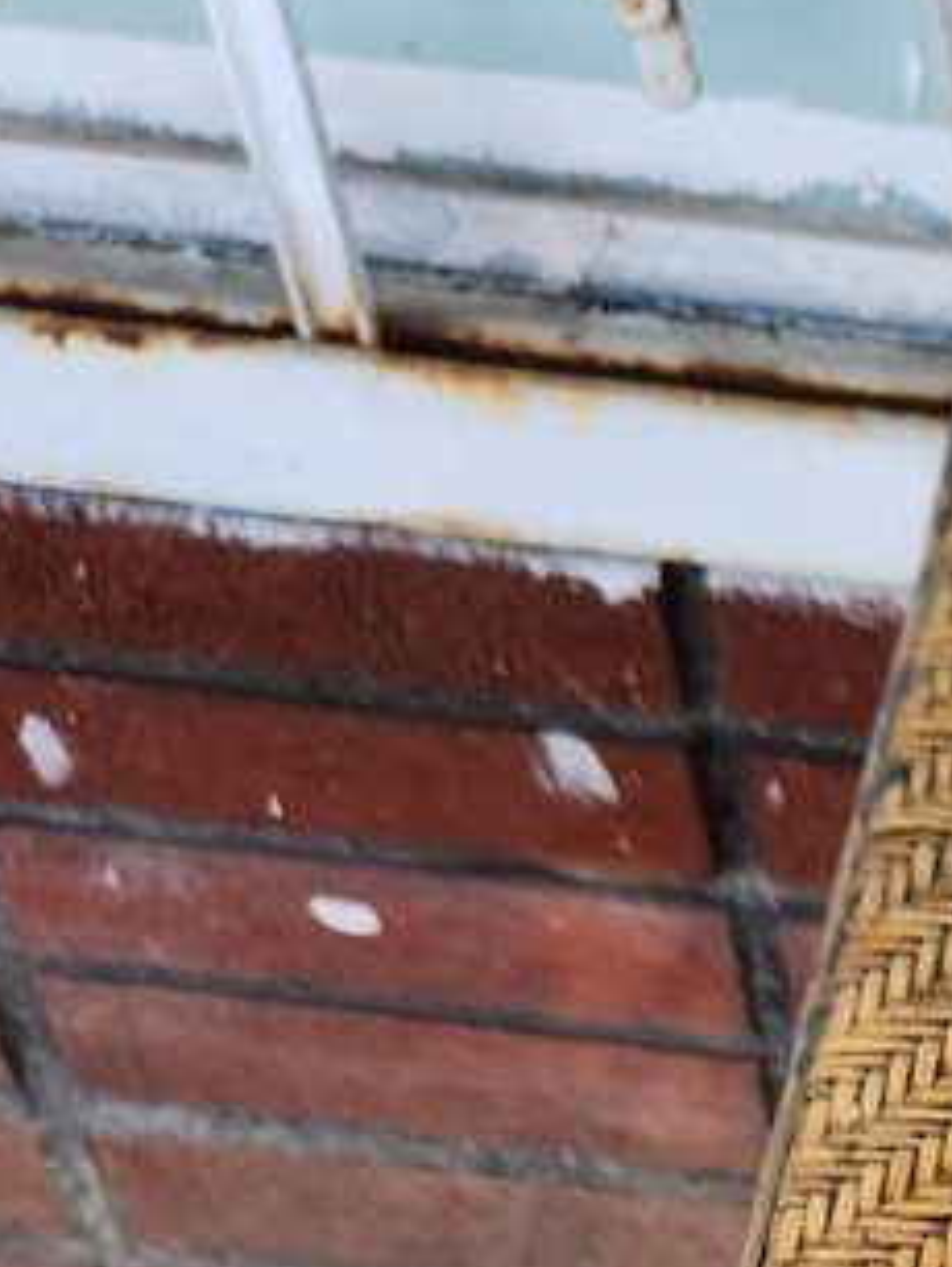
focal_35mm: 120
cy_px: 2391
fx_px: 4394
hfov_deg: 10.5
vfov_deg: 14.2
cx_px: 2330
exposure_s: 1/180
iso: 25
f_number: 1.8
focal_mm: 5.4
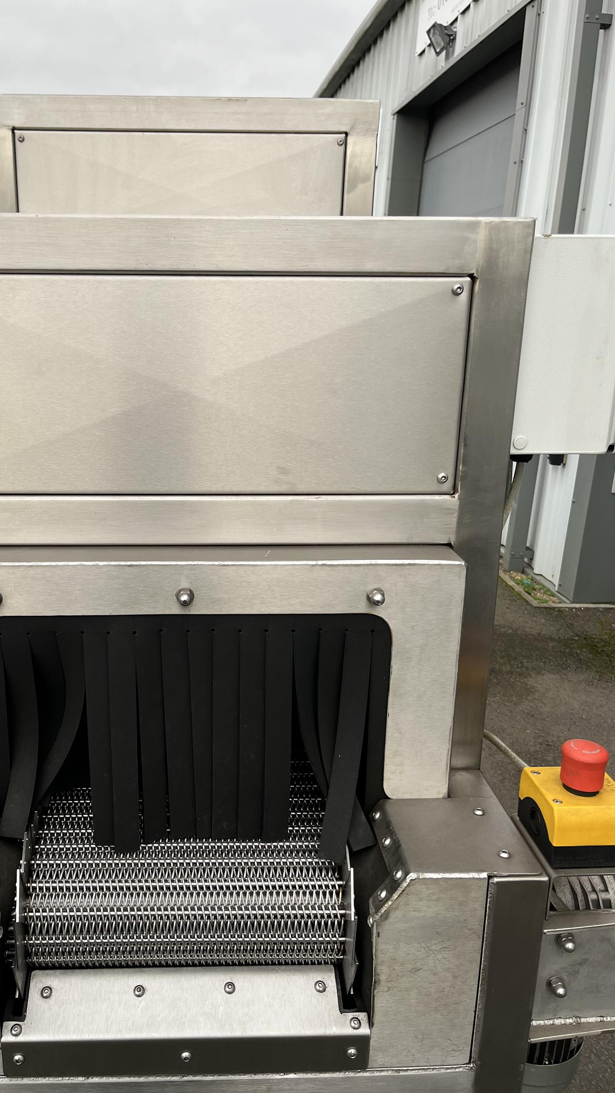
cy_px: 539
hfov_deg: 39.7
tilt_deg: -15.5
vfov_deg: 66.1
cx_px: 208
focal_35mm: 29
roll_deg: -1.6
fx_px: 841
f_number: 1.6
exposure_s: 1/355
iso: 50
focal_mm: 5.1
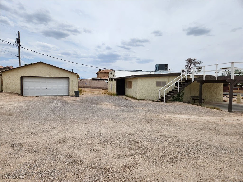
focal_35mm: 23
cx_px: 122
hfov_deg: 73.9
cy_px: 91
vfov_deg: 58.9
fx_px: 161
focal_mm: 5.4
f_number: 1.8
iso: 20
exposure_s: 1/3913
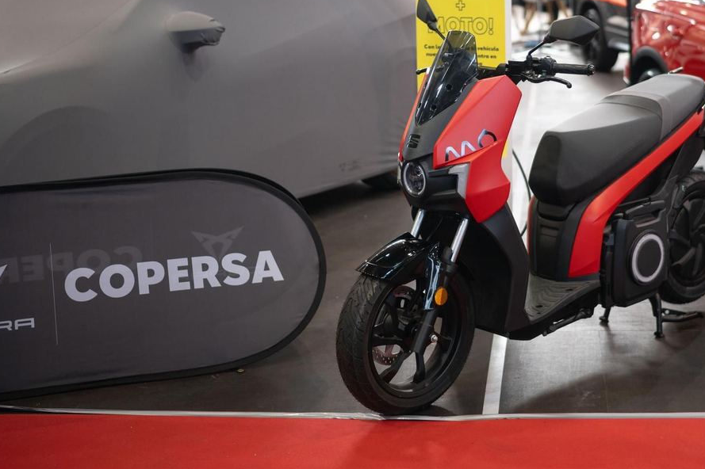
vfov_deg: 21.3
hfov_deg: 31.4
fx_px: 1233
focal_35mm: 63
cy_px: 107
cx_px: 524
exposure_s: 1/250
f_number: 1.4
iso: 320
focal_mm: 35
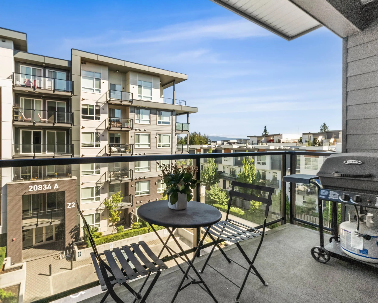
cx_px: 157
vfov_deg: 81.9
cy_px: 152
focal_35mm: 16
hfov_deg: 93.7
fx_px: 174
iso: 250
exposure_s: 1/200
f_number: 9
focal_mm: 9
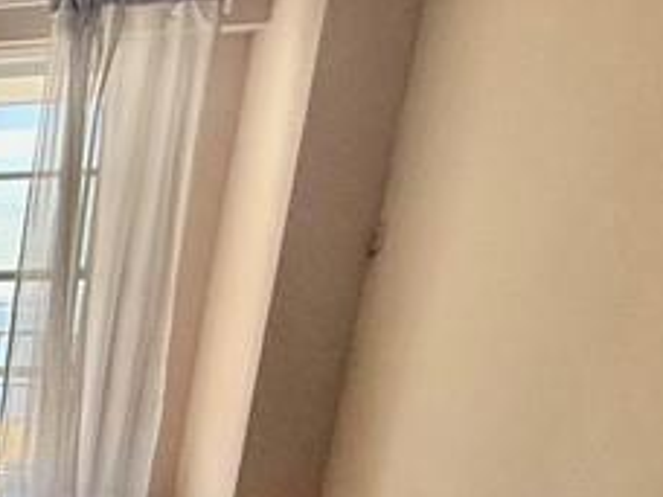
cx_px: -643
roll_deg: +2.7
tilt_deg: -15.4
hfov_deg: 19.2
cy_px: 645
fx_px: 1207
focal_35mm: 63
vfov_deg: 21.1
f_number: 2.2
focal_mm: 2.22
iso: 64
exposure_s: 1/433
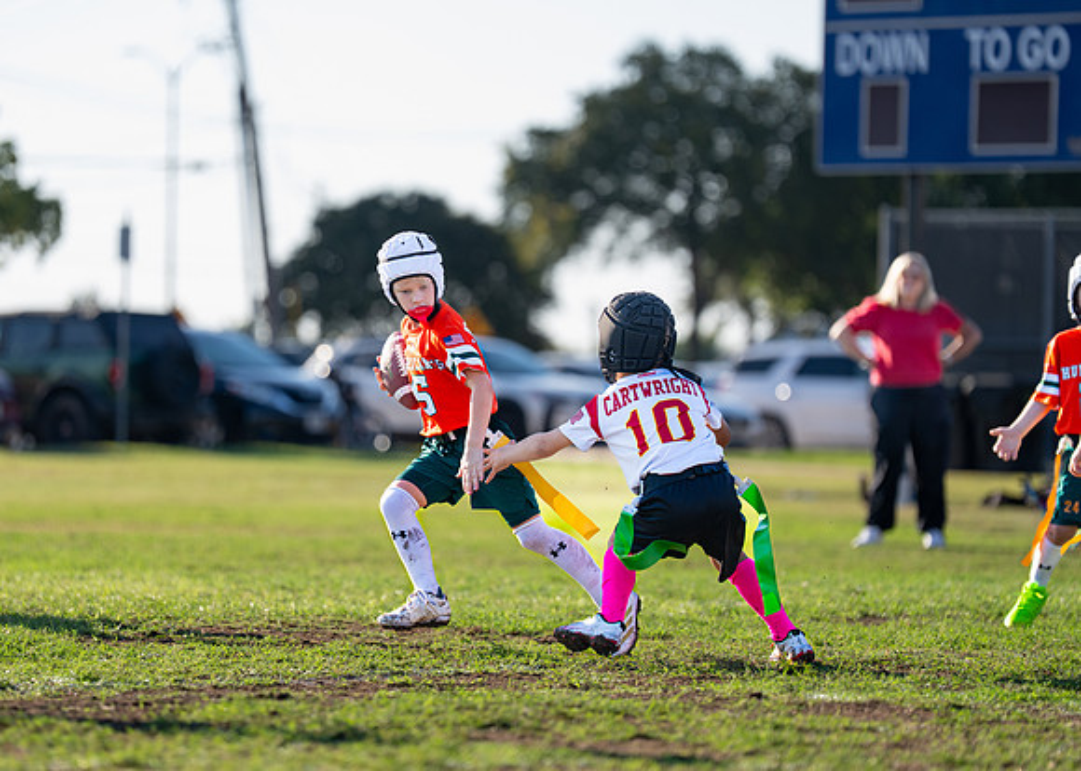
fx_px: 6756
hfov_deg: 9.1
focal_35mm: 220
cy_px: 370
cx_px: 464
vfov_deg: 6.5
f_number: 2.8
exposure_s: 1/1600
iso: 250
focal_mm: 173
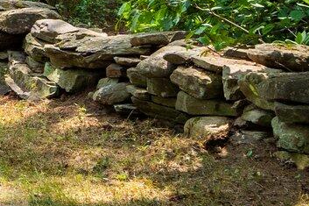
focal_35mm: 203
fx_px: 1742
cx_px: -322
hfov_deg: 9.4
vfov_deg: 6.6
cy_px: -124
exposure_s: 1/60
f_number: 9
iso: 50
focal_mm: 35
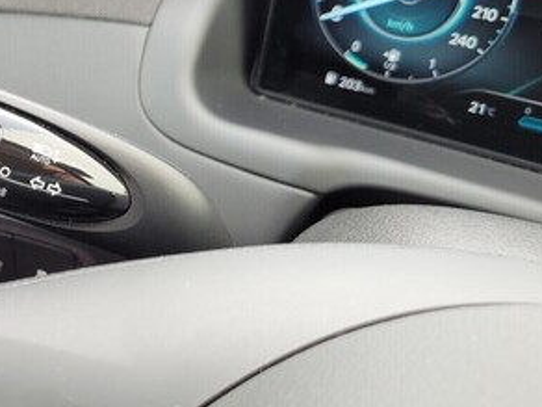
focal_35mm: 49
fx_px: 767
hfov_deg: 36.5
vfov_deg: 29.6
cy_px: 151
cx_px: 54
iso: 50
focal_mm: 5.4
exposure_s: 1/100
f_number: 1.8
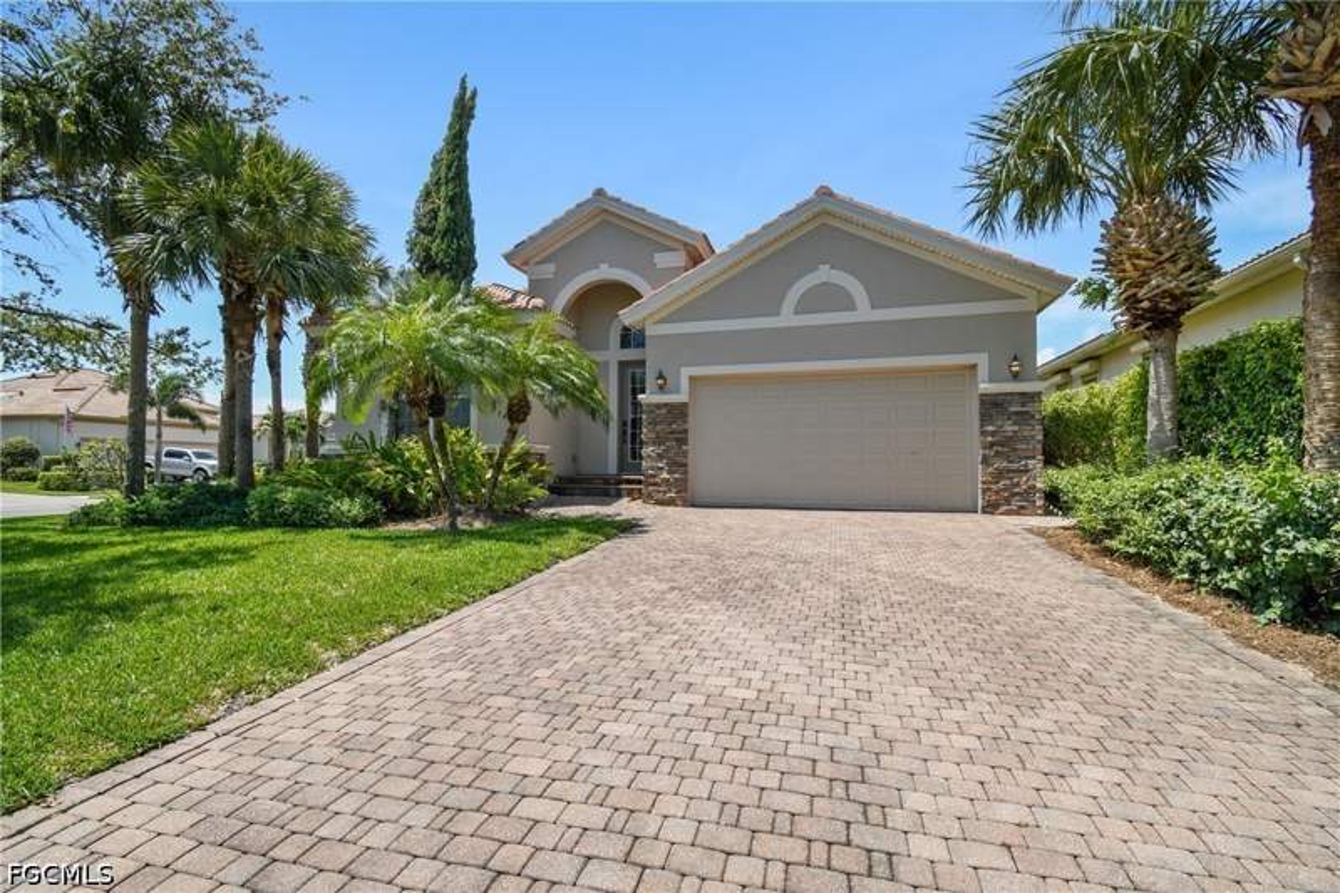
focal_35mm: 15
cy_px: 446
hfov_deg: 100.4
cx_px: 670
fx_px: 558
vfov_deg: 77.3
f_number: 7.1
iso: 100
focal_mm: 10
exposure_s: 1/160
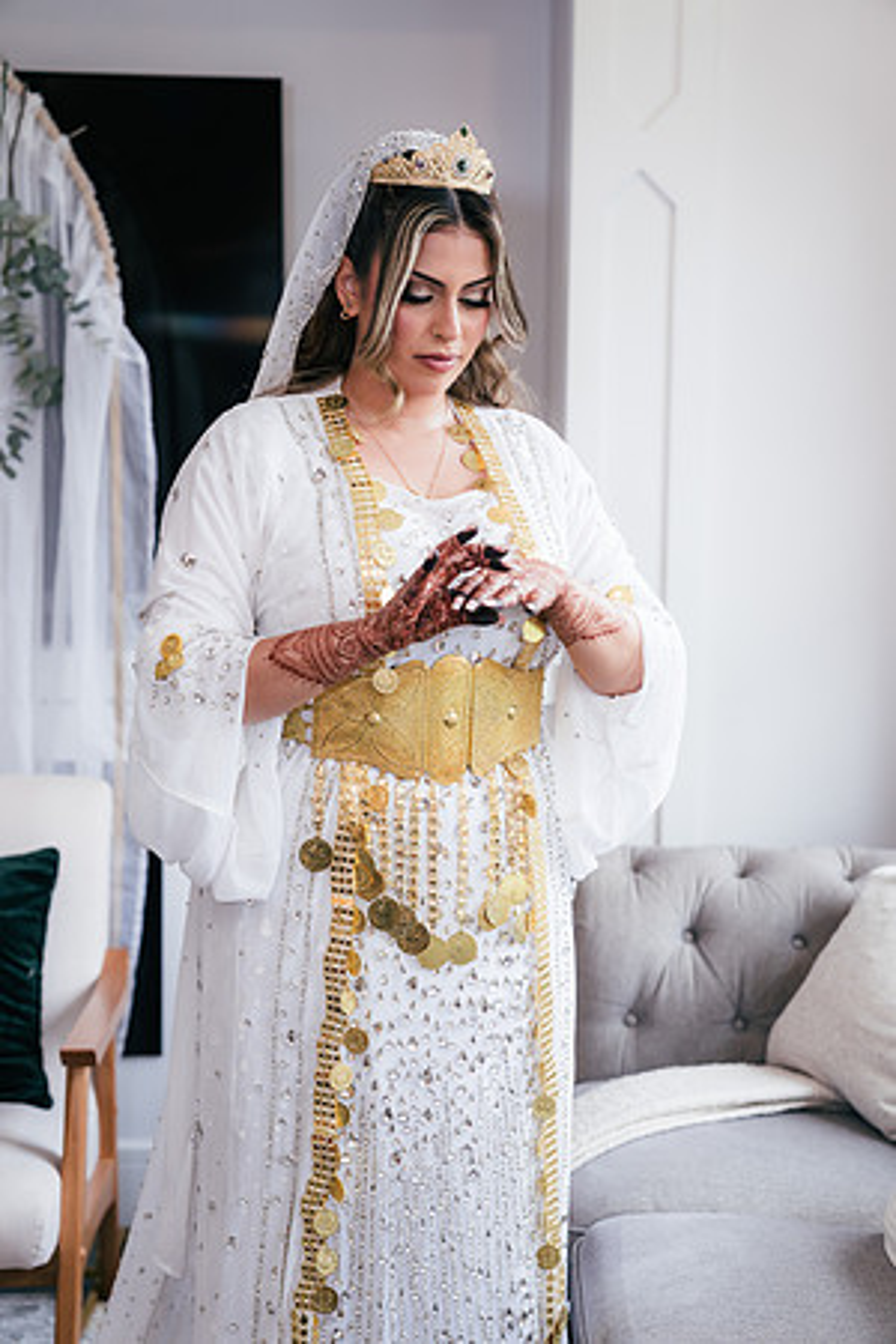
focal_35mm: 55
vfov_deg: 36.2
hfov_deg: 24.6
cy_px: 672
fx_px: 2053
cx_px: 448
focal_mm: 55
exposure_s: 1/200
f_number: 2.8
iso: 400
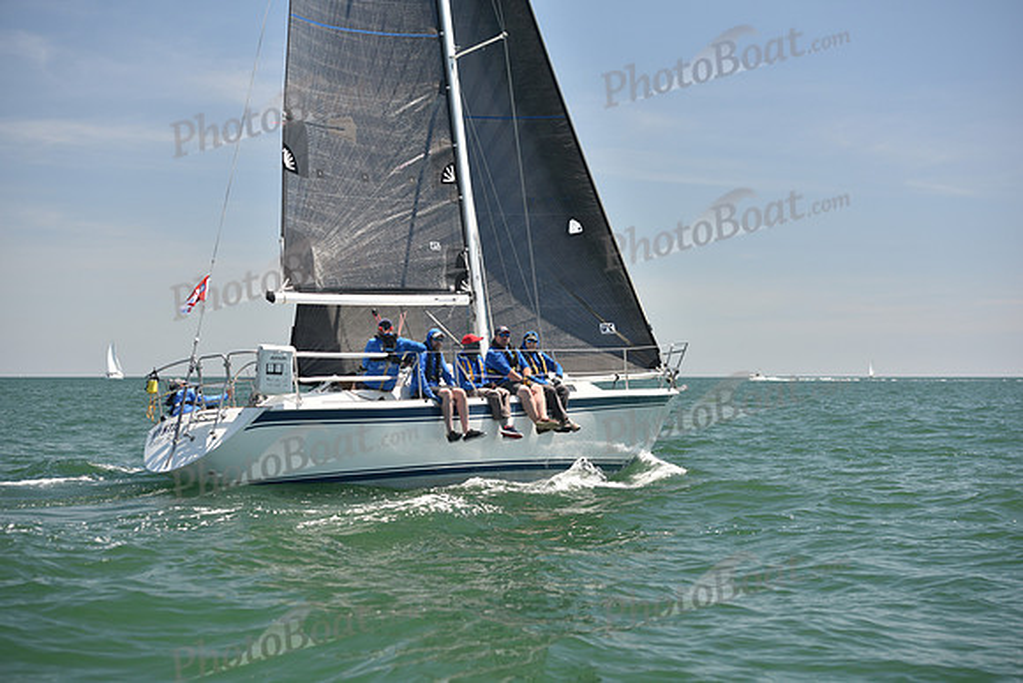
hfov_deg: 28.8
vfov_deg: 19.5
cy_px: 342
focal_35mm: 70
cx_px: 512
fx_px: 1990
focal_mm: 70
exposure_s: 1/800
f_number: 4
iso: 250
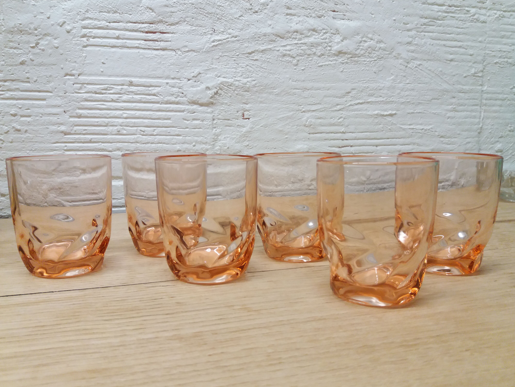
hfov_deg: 61.7
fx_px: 431
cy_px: 196
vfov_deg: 48.2
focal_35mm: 29
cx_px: 254
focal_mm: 3.7
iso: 100
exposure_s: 1/100
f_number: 1.9
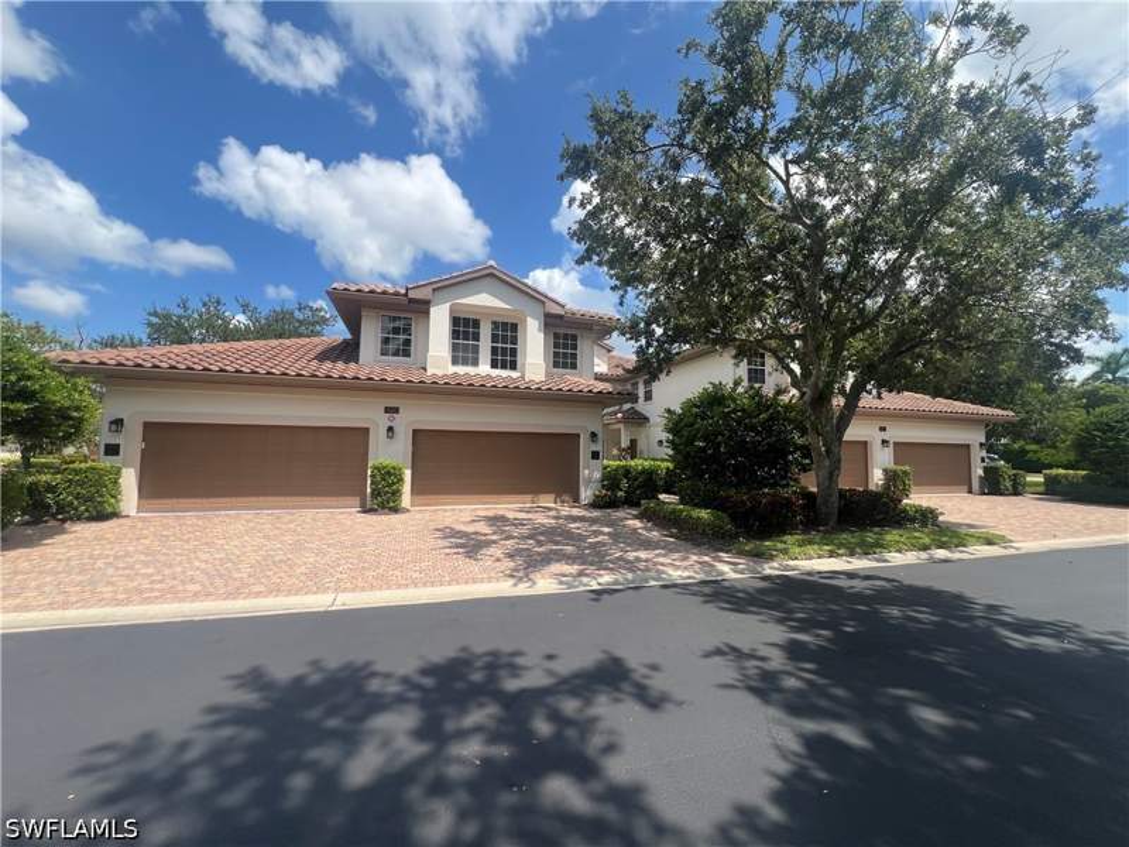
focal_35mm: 13
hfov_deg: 106.2
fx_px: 424
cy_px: 424
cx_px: 564
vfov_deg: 89.9
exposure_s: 1/1206
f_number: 1.8
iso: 32
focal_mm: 1.57
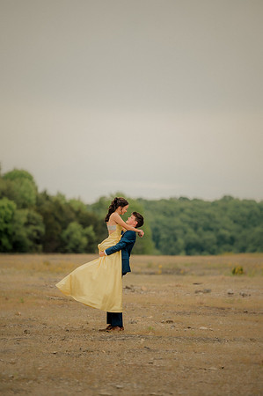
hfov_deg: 6.9
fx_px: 2197
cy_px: 198
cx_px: 132
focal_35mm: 200
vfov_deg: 10.3
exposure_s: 1/320
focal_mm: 200
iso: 160
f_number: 2.8
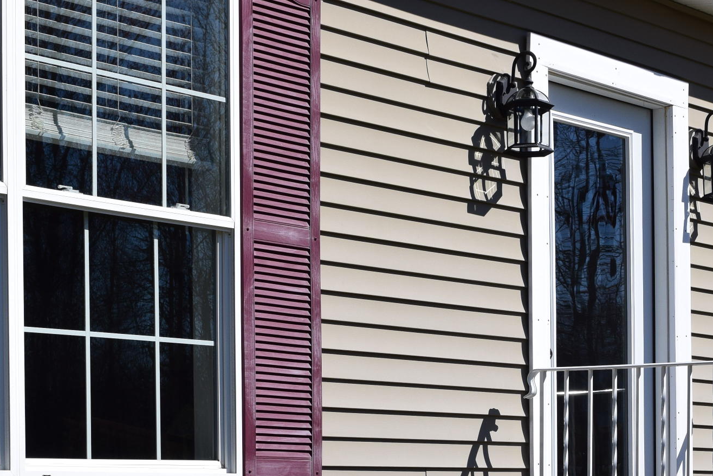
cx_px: 528
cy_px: 529
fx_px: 1964
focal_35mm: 99
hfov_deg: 20.4
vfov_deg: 13.5
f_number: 11
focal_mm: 29
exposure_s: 1/640
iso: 200
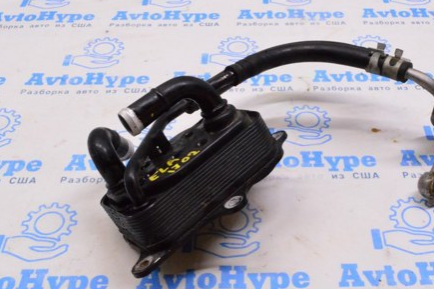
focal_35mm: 51
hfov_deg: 39.0
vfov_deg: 26.5
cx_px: 253
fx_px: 611
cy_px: 134
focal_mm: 23
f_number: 25
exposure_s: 1/30
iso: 6400
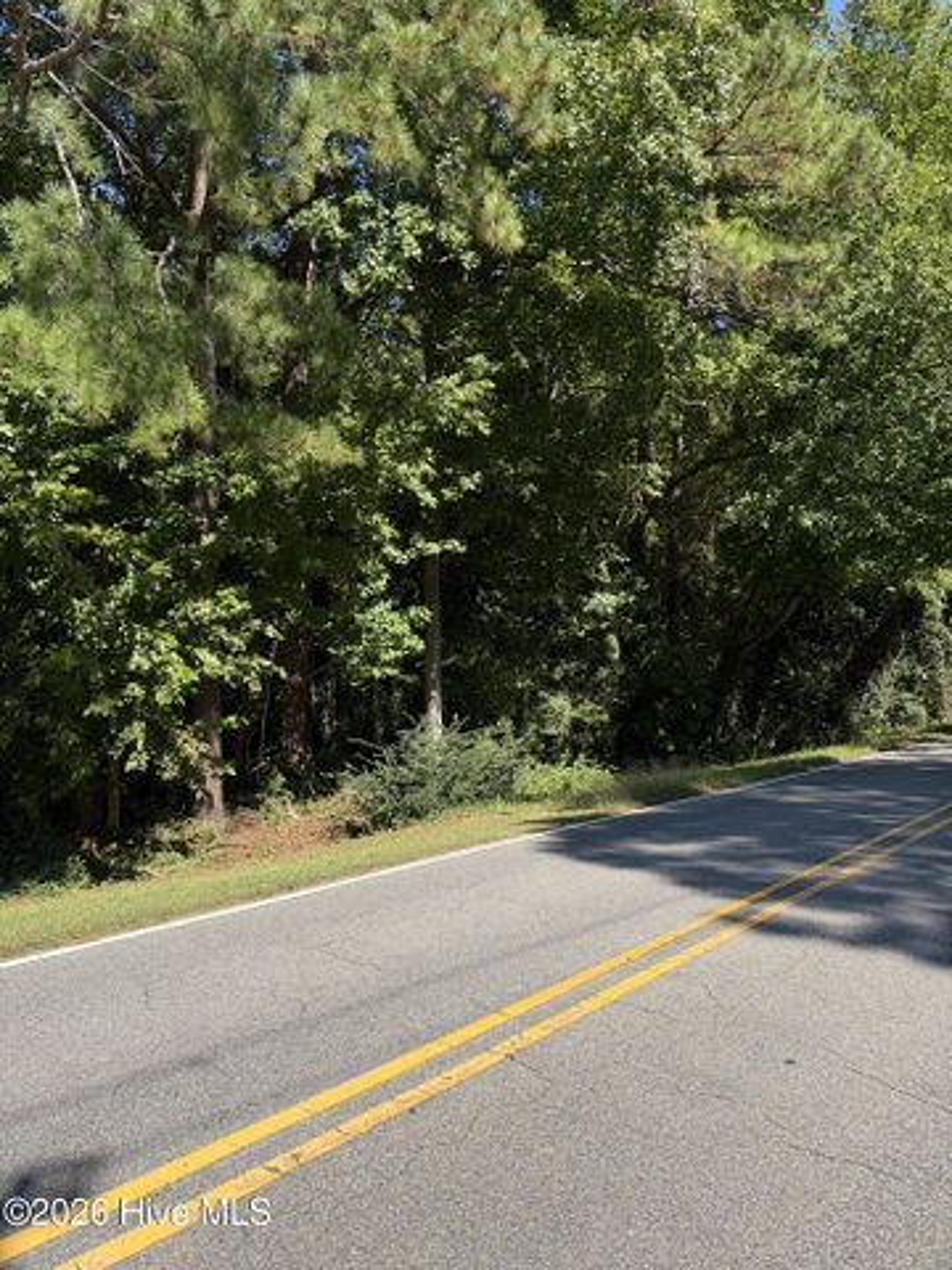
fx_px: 880
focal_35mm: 24
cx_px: 476
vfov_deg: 71.6
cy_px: 635
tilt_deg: +3.7
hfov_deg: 56.8
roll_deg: +2.3
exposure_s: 1/1608
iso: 64
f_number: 1.8
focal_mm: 6.93
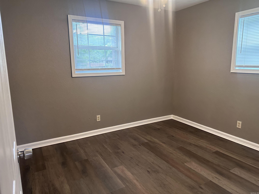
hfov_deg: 71.6
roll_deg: +0.4
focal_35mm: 24
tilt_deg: -11.2
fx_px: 180
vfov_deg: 56.8
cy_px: 97
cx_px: 130
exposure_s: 1/60
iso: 200
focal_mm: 6.86
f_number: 1.78
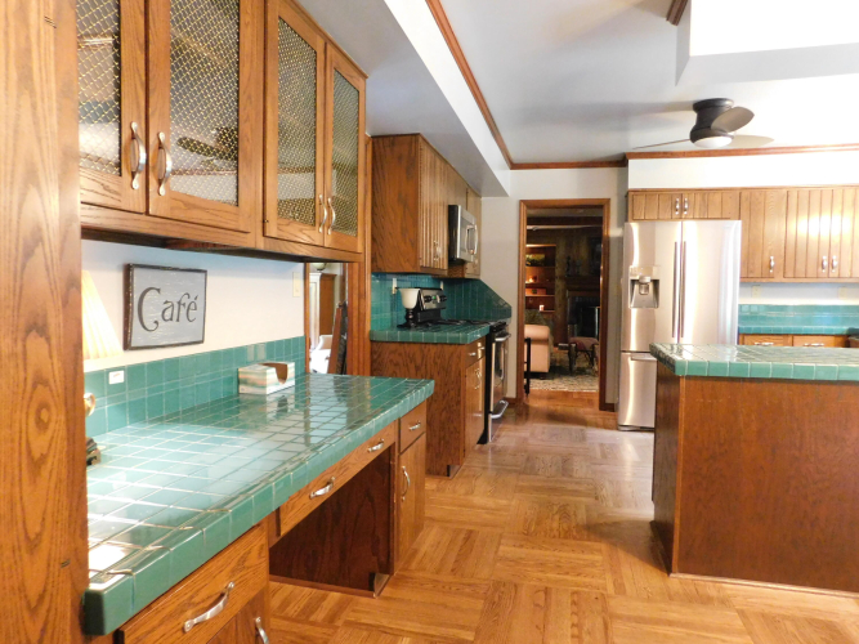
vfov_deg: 58.9
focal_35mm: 23
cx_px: 430
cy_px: 322
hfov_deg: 73.9
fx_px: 571
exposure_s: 1/6
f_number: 3
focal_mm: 4
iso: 800
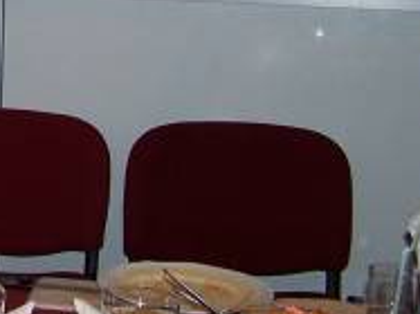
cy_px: 56
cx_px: -200
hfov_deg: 15.0
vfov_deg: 12.1
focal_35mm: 122
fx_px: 1479
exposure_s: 1/60
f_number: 2.8
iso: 80
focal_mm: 6.3
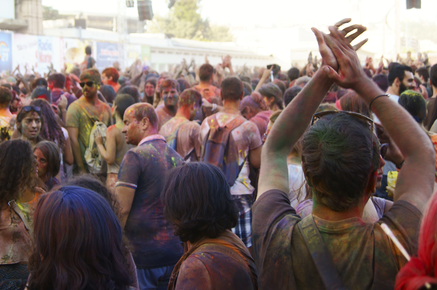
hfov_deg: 34.4
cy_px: 112
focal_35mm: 58
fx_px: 704
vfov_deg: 23.3
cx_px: 174
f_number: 5
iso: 100
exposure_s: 1/100
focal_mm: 30
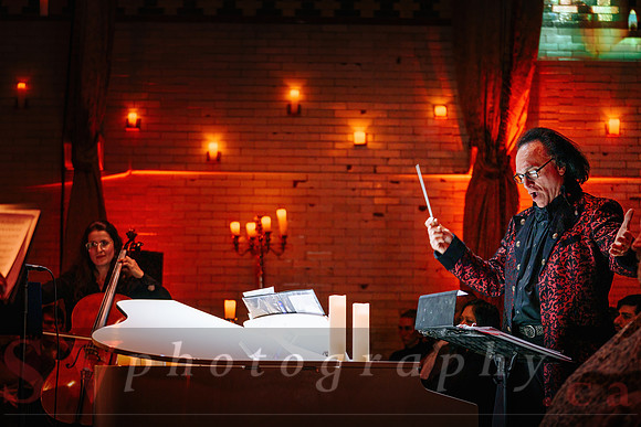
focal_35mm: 70
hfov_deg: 28.8
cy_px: 214
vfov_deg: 19.5
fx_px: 1247
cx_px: 320
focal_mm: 70
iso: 1000
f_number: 2.8
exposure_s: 1/160
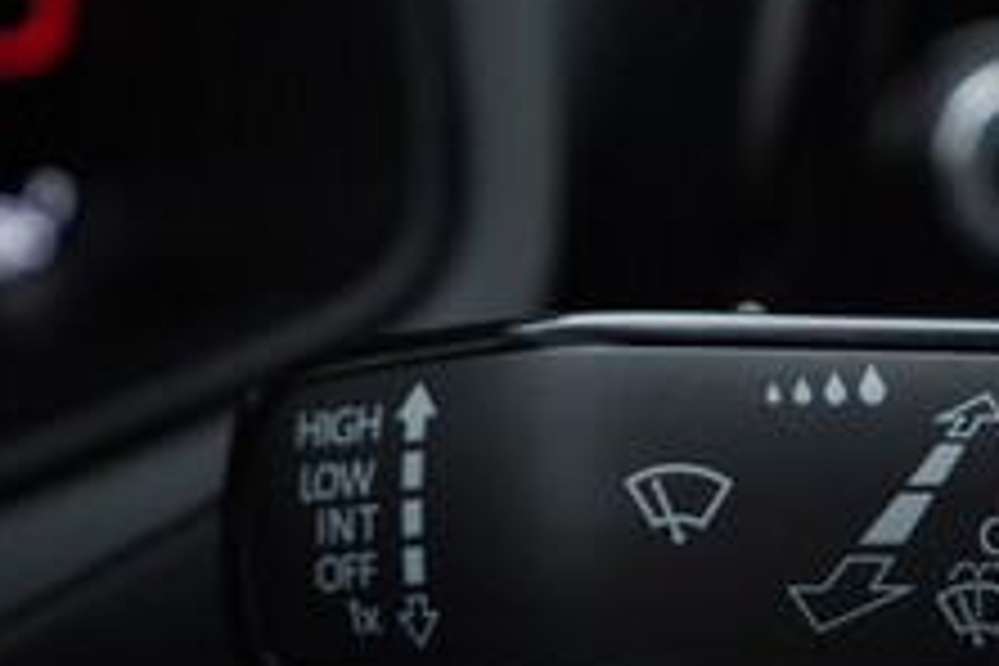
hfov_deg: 22.8
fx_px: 2470
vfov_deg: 15.3
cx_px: 608
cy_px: 470
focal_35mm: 89
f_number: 3.2
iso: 125
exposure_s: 1/50
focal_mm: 24
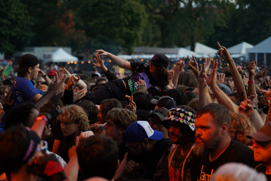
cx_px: 136
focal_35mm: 105
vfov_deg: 13.0
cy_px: 90
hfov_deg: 19.5
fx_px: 790
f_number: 4
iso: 100
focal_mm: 105
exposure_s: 1/125
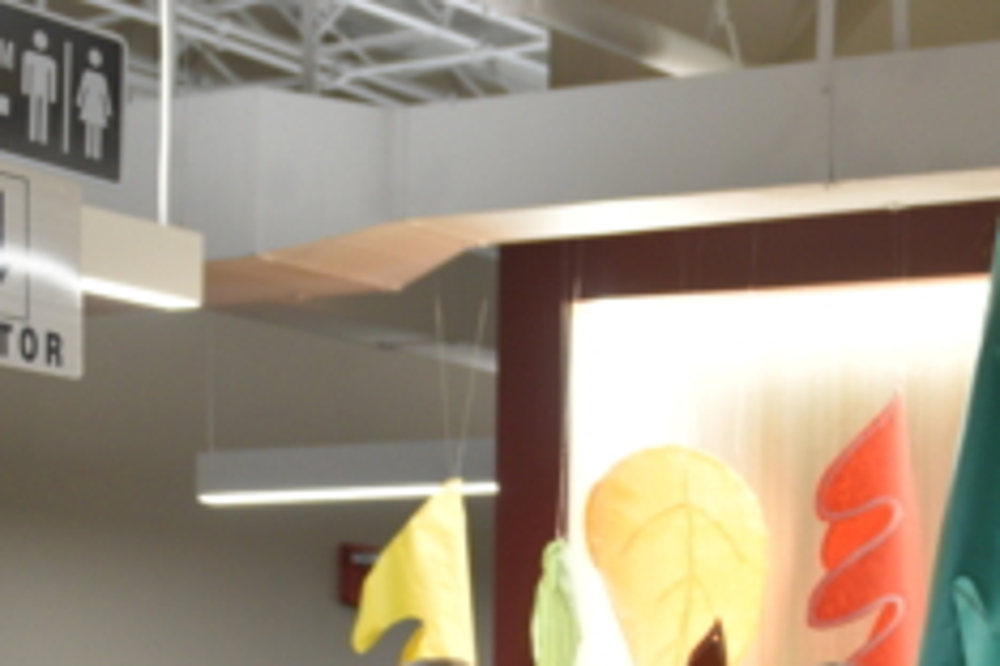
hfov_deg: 17.1
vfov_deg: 11.8
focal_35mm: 111
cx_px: 1389
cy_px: 990
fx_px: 3083
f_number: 4
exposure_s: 1/60
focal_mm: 24
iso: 500
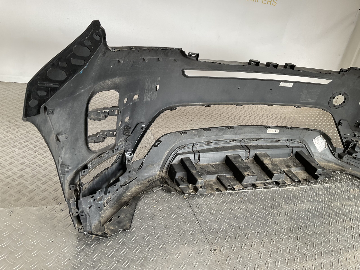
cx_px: 180
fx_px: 302
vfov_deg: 48.2
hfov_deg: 61.7
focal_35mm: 29
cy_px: 135
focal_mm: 3
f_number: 1.8
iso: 25
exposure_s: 1/100
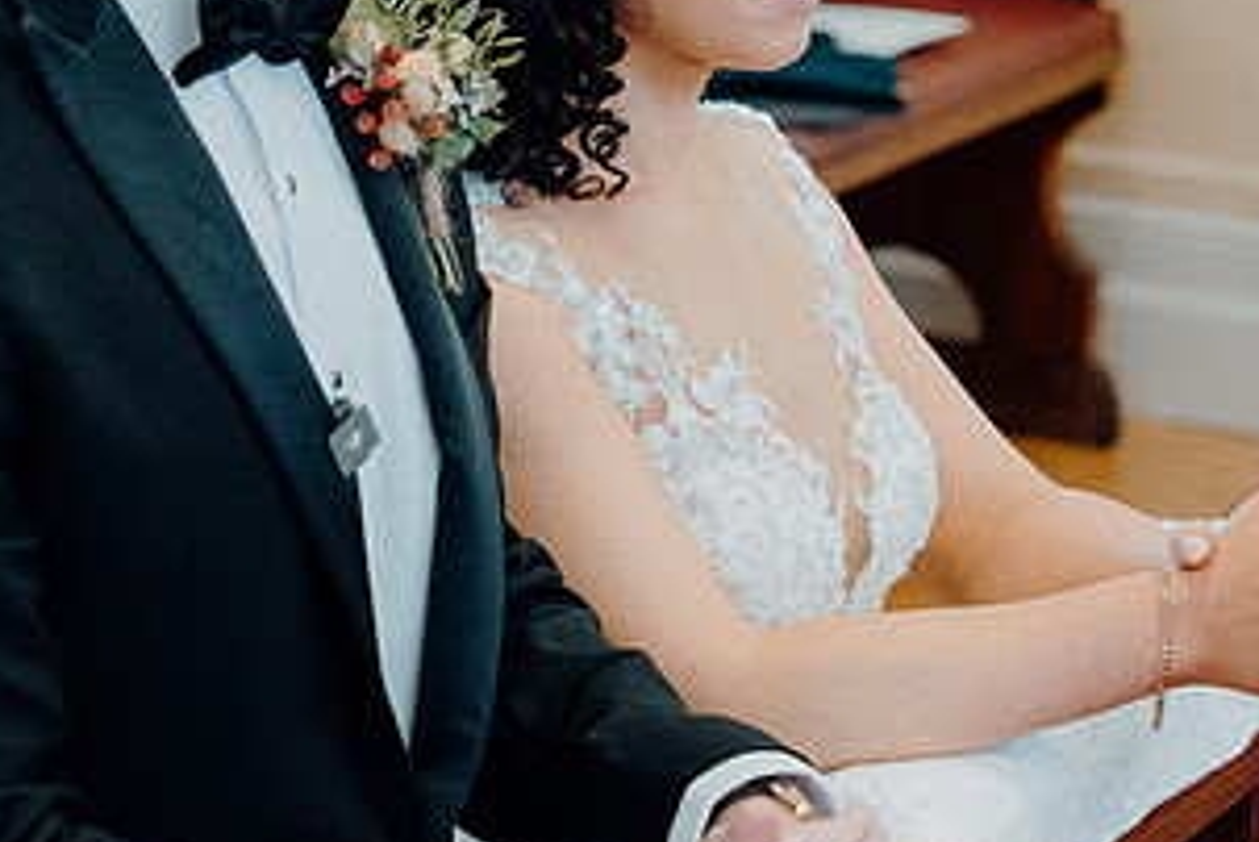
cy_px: 110
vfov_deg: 8.2
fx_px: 5846
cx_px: 238
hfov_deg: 12.2
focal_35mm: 167
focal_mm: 58
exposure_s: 1/160
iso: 3200
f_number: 3.5
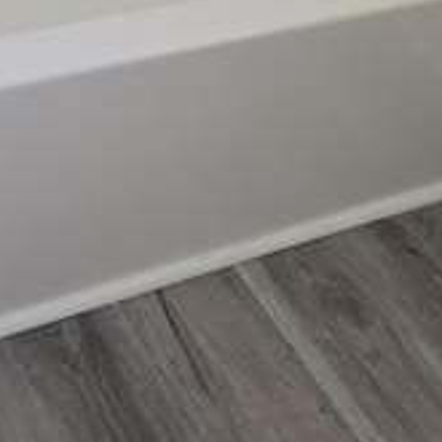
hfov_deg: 21.6
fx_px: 1141
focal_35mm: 79
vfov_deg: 18.8
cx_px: 80
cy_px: -257
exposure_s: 1/60
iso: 40
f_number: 1.7
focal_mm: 6.3
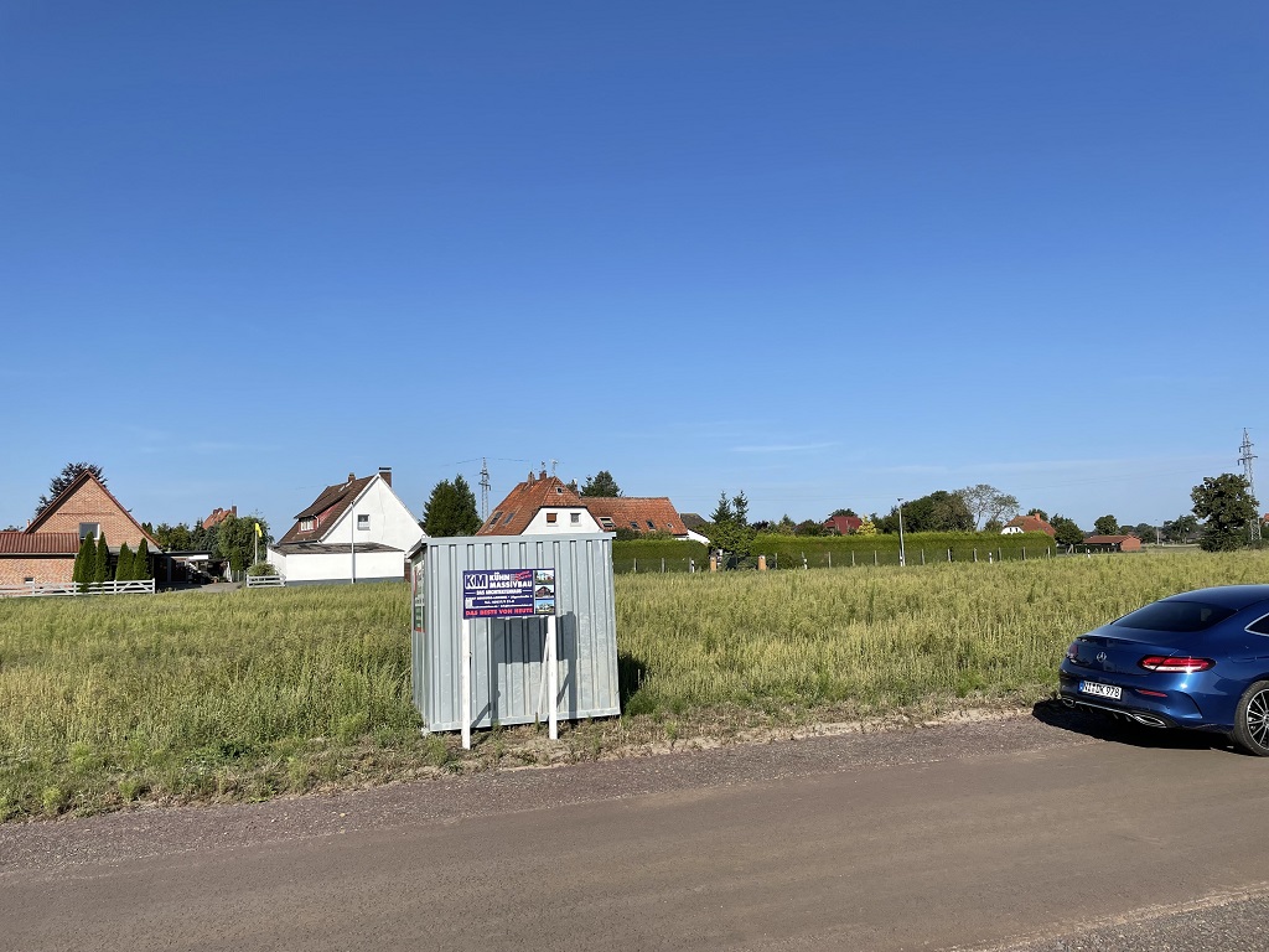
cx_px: 634
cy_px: 476
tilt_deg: +6.2
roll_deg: +1.6
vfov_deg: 53.1
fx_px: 953
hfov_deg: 67.3
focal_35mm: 26
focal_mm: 4.2
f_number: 1.6
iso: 32
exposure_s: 1/4132
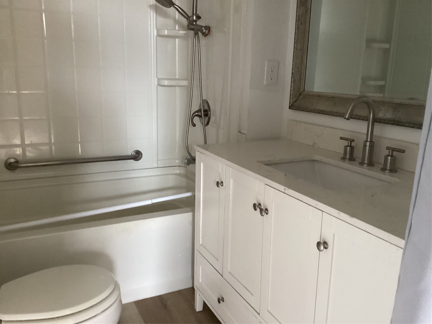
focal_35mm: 31
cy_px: 162
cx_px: 216
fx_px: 387
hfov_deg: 58.4
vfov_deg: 45.4
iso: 400
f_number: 2.4
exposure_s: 1/30
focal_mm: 3.3
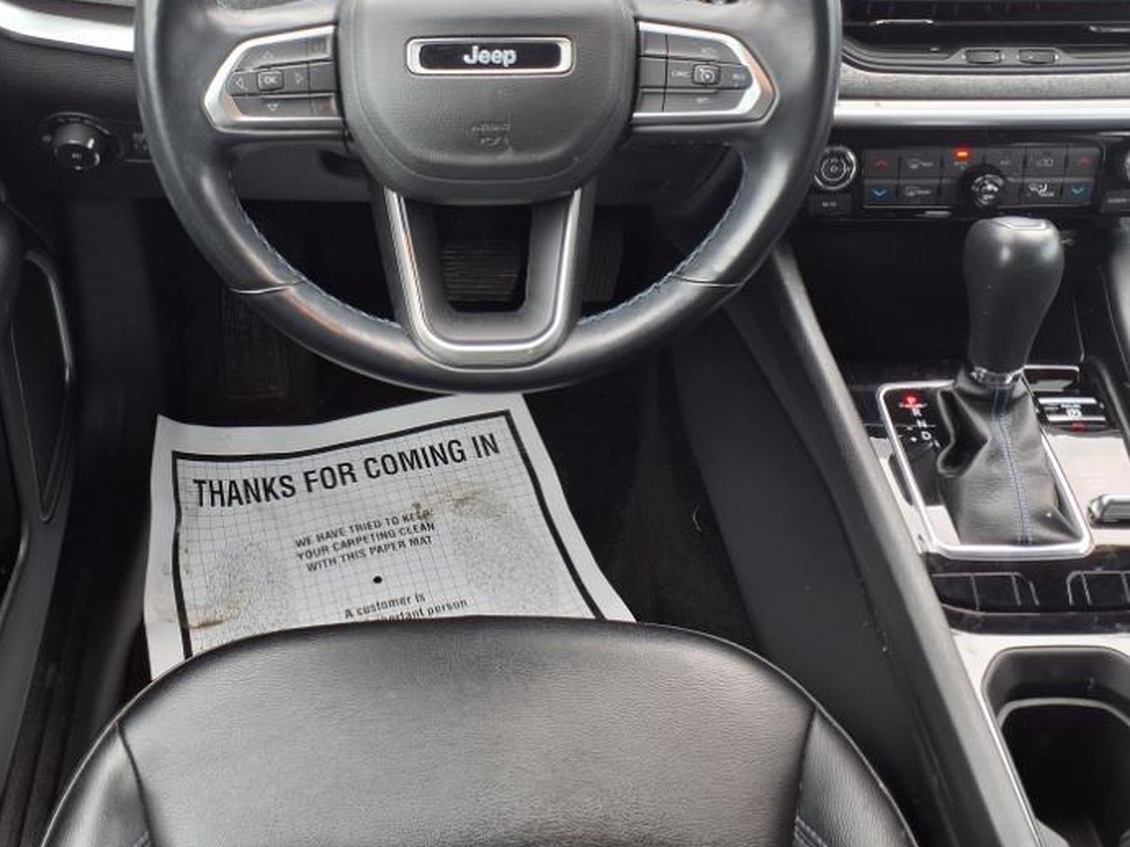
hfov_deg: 46.4
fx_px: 1306
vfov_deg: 35.5
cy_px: 257
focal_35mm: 40
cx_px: 425
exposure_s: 1/60.2
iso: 40
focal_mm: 3.58
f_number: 1.9
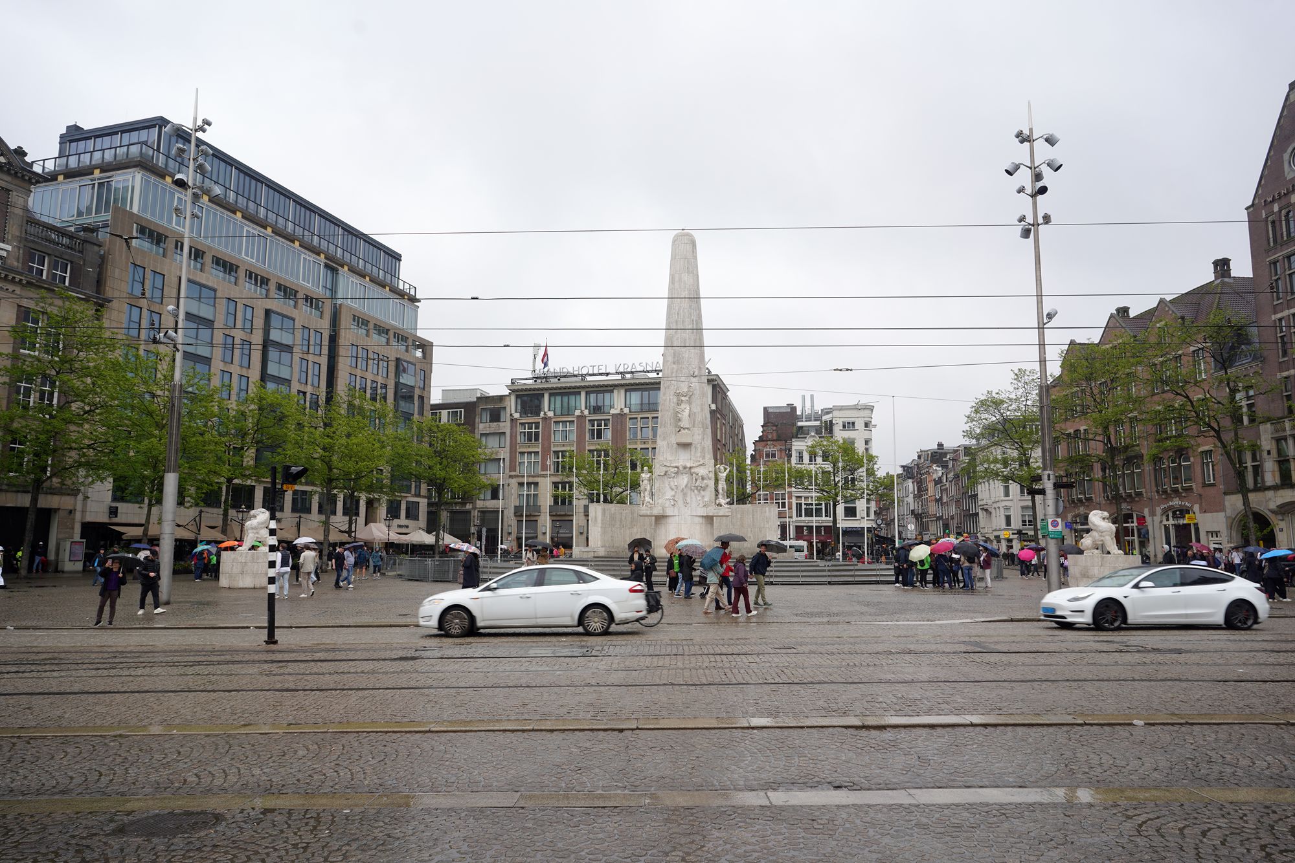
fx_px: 863
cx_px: 648
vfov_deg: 53.1
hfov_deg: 73.7
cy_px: 432
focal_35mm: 24
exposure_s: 1/100
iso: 100
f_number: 8
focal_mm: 24
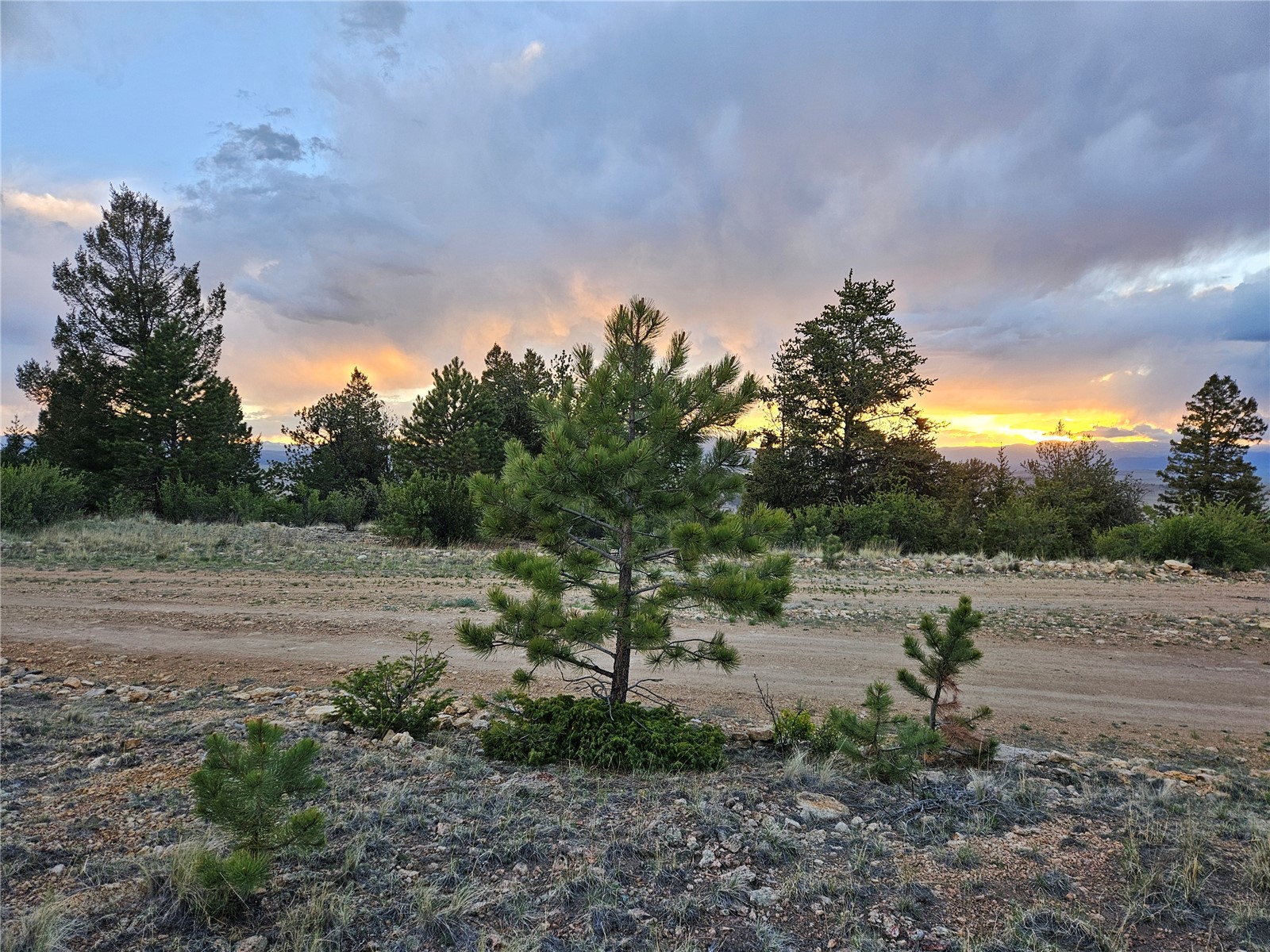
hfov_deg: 73.9
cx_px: 635
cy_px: 476
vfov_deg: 58.9
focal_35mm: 23
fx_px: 844
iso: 100
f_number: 1.8
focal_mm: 5.4
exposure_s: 1/180
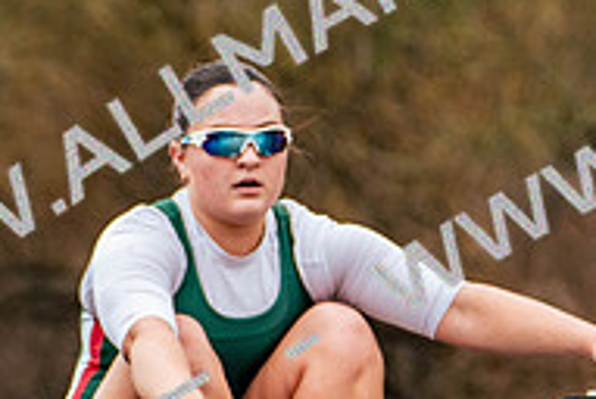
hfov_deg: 2.6
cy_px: 363
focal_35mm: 807
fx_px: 13381
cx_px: 144
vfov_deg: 1.7
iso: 2000
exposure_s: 1/2000
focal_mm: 266
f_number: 6.3
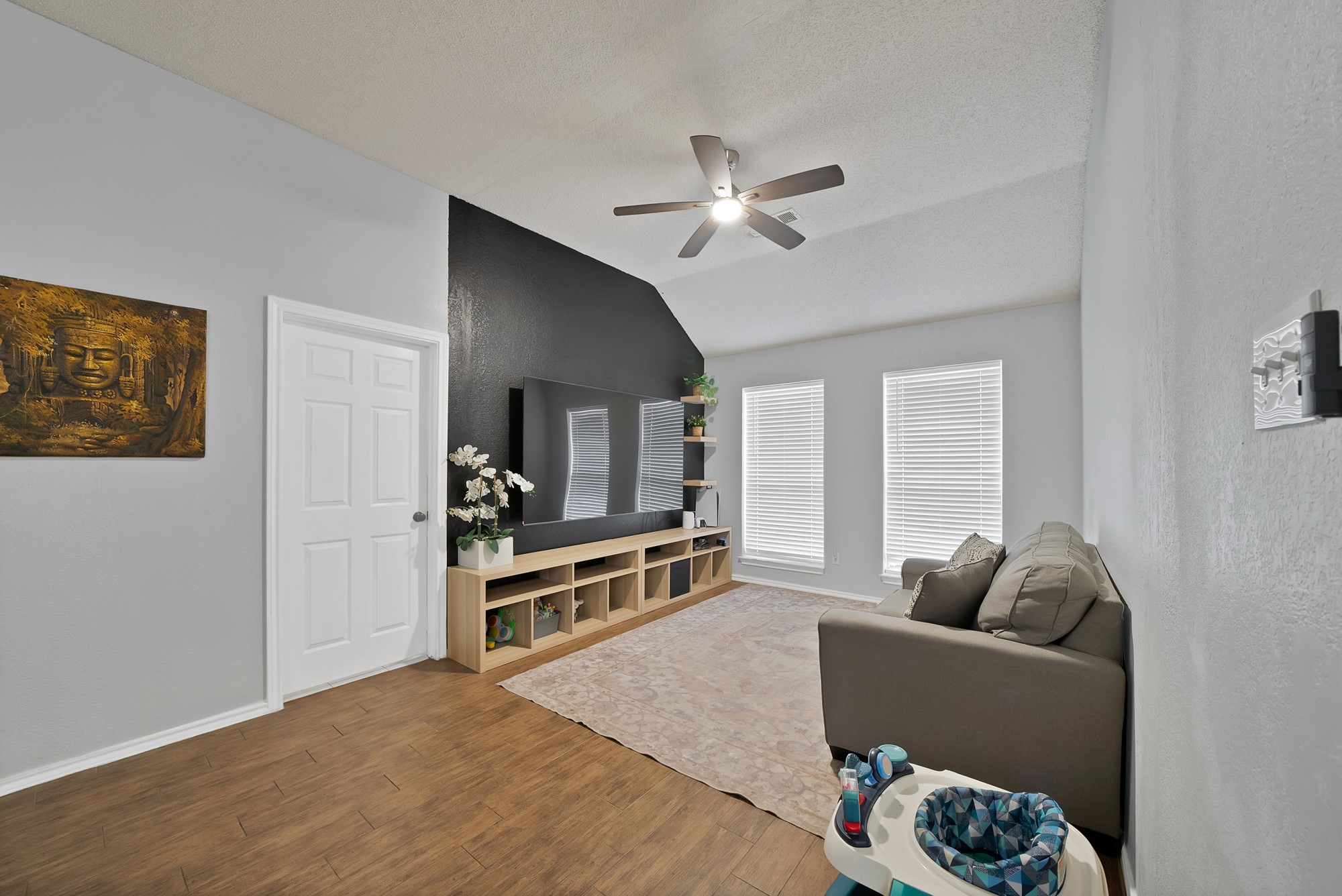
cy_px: 448
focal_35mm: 12
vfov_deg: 90.1
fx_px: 448
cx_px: 671
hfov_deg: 112.6
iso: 640
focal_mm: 12
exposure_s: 1/1.25
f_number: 9
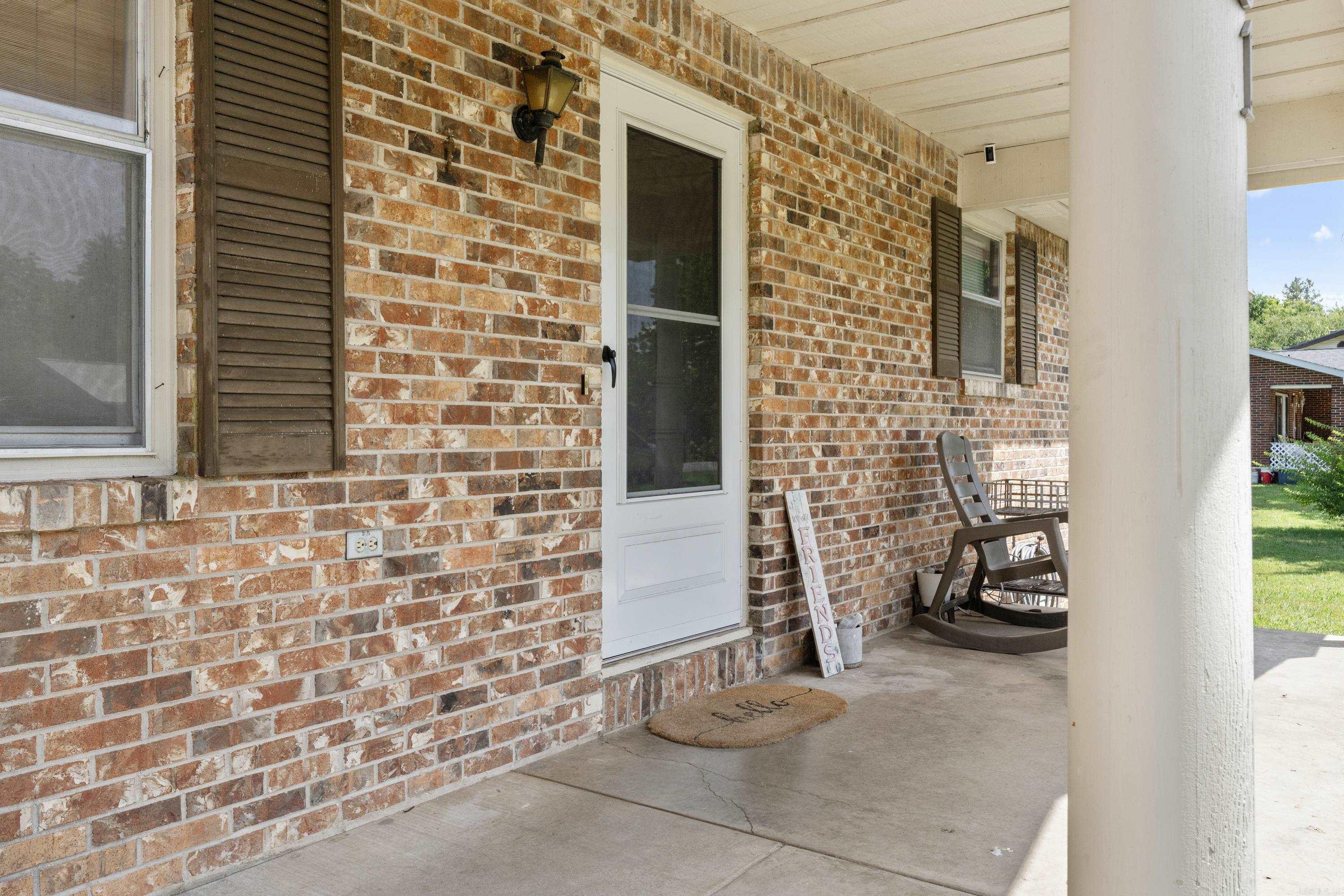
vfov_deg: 47.9
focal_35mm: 27
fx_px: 1008
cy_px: 448
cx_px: 672
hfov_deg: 67.4
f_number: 8
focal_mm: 18
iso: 400
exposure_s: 1/400
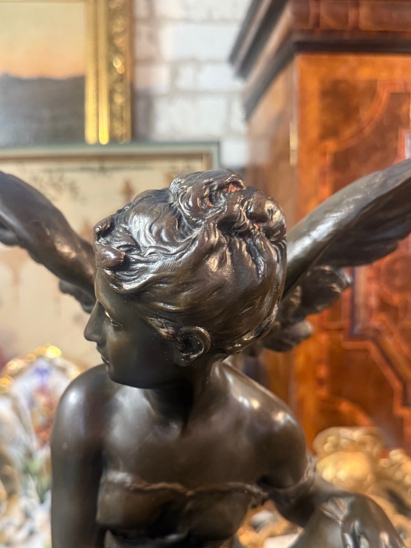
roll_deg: +1.1
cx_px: 187
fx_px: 491
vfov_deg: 58.0
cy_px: 323
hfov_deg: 45.4
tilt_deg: -5.0
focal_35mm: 31
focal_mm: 6.76
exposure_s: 1/50
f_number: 1.78
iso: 400
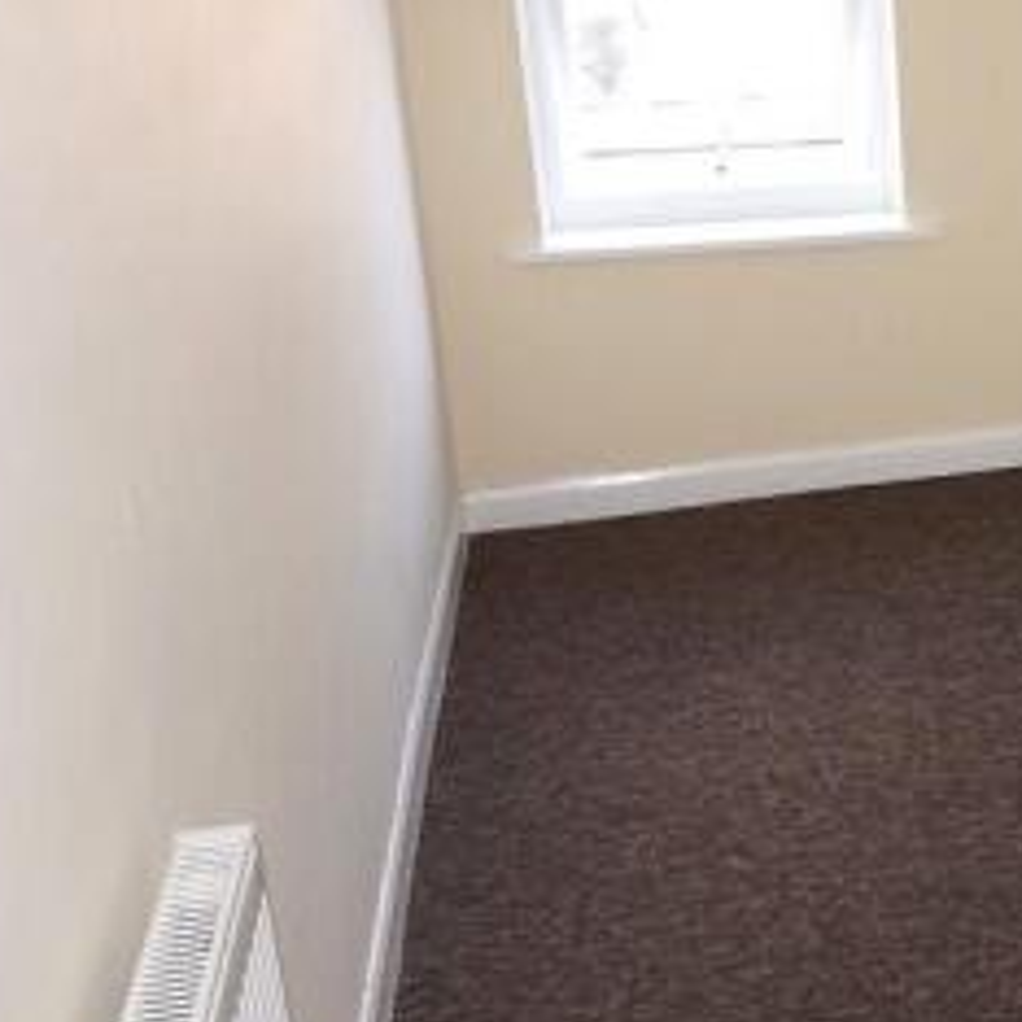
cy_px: 421
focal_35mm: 57
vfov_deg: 30.0
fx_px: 1904
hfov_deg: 26.0
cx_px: 1297
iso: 800
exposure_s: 1/100
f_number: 6.3
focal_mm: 16
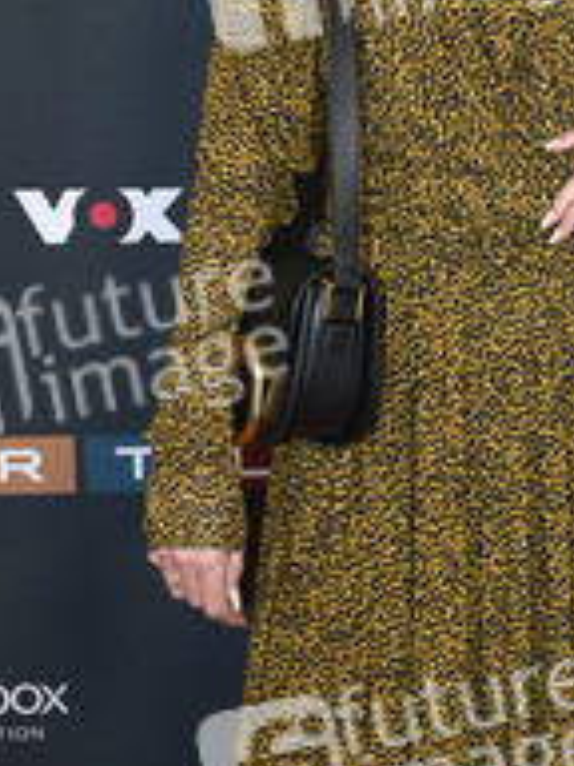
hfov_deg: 15.2
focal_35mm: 96
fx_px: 2122
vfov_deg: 20.2
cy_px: 156
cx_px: 518
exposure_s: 1/160
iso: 800
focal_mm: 48
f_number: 6.3
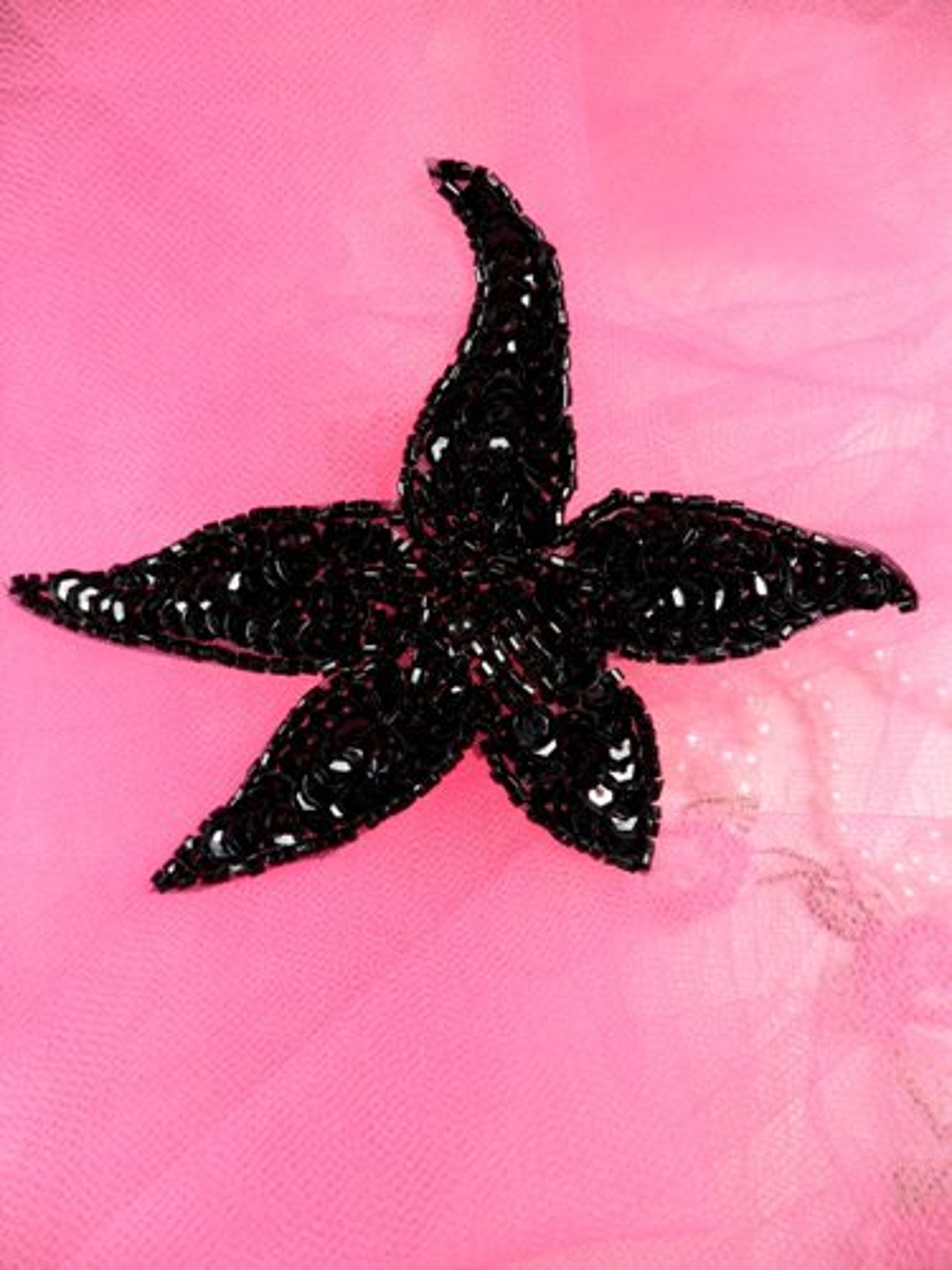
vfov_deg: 65.3
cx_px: 476
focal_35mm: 27
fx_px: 990
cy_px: 635
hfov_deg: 51.4
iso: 80
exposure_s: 1/90
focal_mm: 4.9
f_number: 3.5
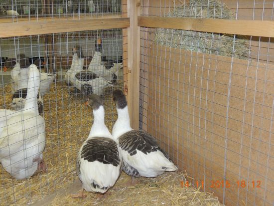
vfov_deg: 30.9
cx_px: 137
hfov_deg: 40.4
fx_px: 372
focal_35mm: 47
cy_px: 103
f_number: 3.5
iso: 200
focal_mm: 8.3
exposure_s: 1/30
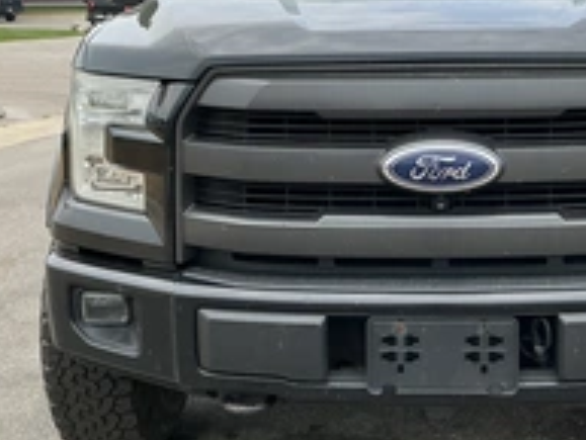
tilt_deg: -5.7
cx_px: 392
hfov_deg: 32.9
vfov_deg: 25.0
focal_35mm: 58
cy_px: 121
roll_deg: +0.8
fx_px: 982
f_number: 1.8
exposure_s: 1/759
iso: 25
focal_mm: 3
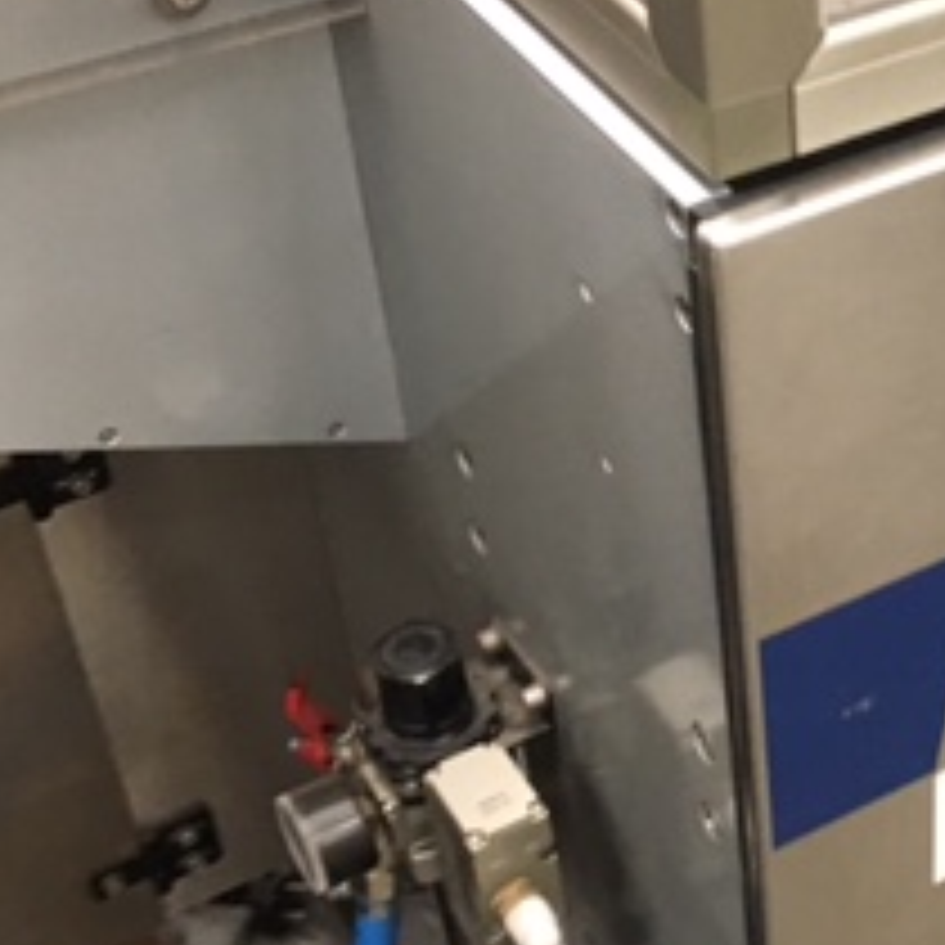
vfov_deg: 22.2
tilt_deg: -36.2
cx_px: 1179
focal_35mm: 78
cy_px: 436
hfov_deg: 20.5
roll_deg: -1.6
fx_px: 2409
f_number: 2.2
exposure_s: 1/25
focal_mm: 4.15
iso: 200
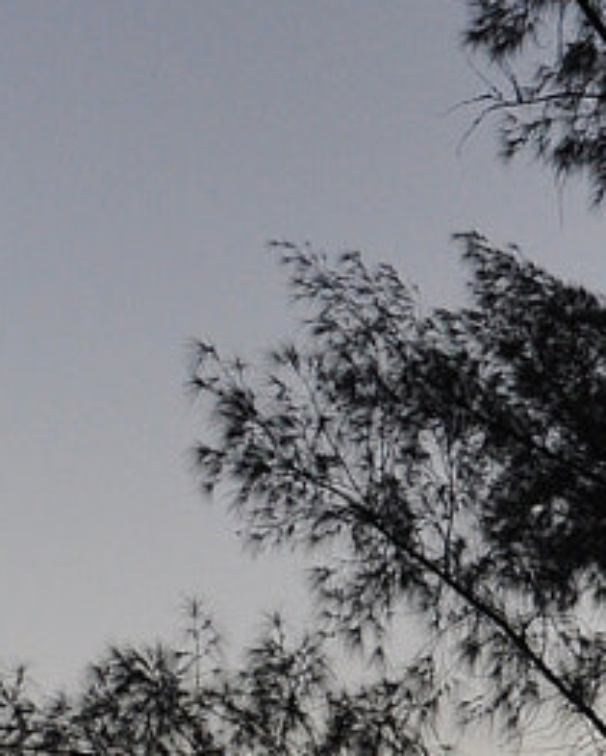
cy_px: 804
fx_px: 4232
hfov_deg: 8.0
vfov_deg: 10.1
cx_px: -430
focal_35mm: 189
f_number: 8
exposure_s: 1/250
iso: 640
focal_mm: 22
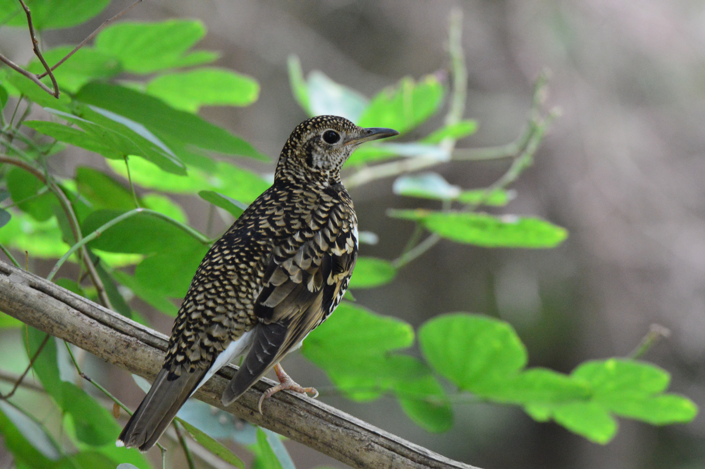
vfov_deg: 1.5
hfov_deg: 2.3
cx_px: 352
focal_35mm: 900
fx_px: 17610
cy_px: 234
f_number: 9
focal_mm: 600
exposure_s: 1/60
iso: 3200
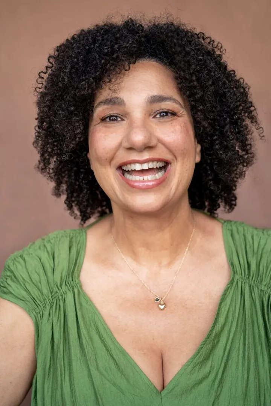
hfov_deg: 27.0
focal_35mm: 50
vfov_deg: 39.6
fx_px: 565
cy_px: 203
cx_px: 136
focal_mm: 50
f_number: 2.8
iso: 400
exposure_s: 1/500
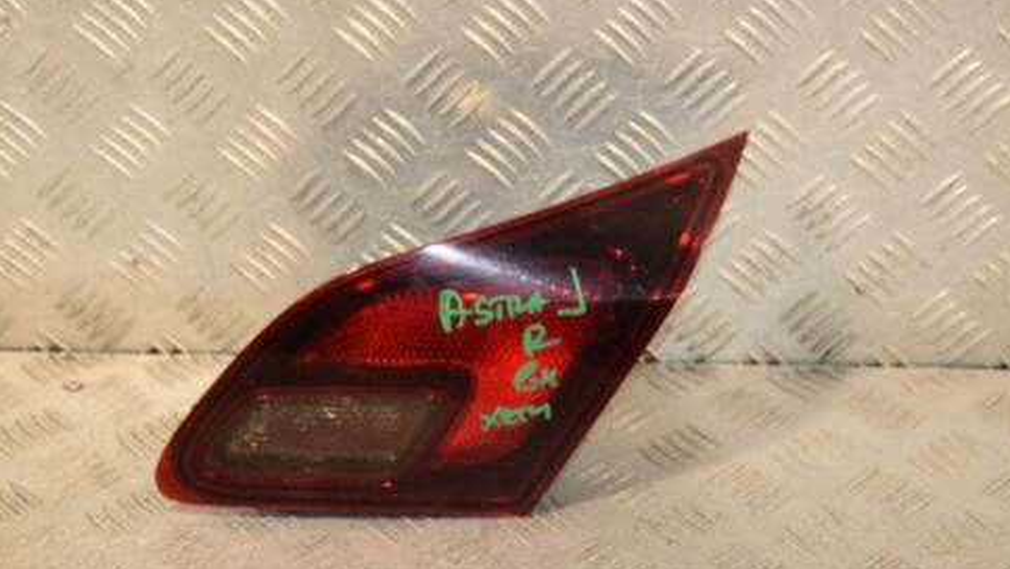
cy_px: 328
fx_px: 2197
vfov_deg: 14.7
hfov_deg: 25.9
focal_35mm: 82
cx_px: 523
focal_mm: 42
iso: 800
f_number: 6.3
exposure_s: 1/200
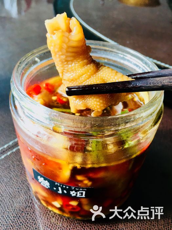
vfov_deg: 61.7
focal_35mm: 29
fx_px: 192
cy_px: 115
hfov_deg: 48.2
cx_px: 86
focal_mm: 4.15
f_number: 2.2
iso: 25
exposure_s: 1/33
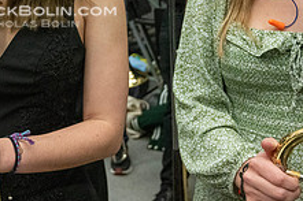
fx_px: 530
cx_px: 22
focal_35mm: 63
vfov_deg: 20.2
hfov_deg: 30.3
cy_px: -38
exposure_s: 1/500
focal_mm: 24
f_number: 4
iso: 10000
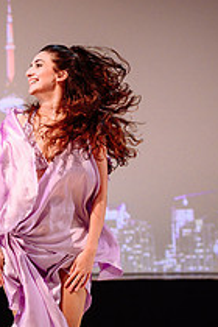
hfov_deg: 7.4
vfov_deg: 11.2
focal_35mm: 184
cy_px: 217
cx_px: -35
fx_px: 1671
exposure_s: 1/500
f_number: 2
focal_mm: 50
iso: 1000
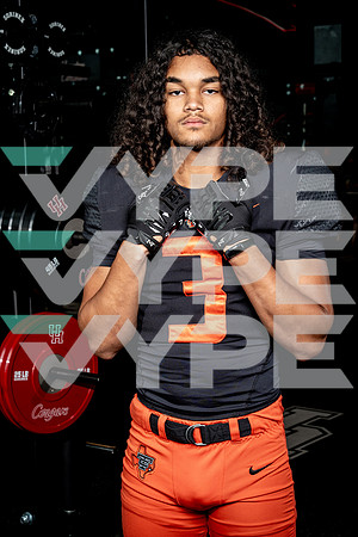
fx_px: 1044
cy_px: 268
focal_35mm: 70
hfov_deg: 19.5
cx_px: 179
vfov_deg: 28.8
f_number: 9
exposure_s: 1/250
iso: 640
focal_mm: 70
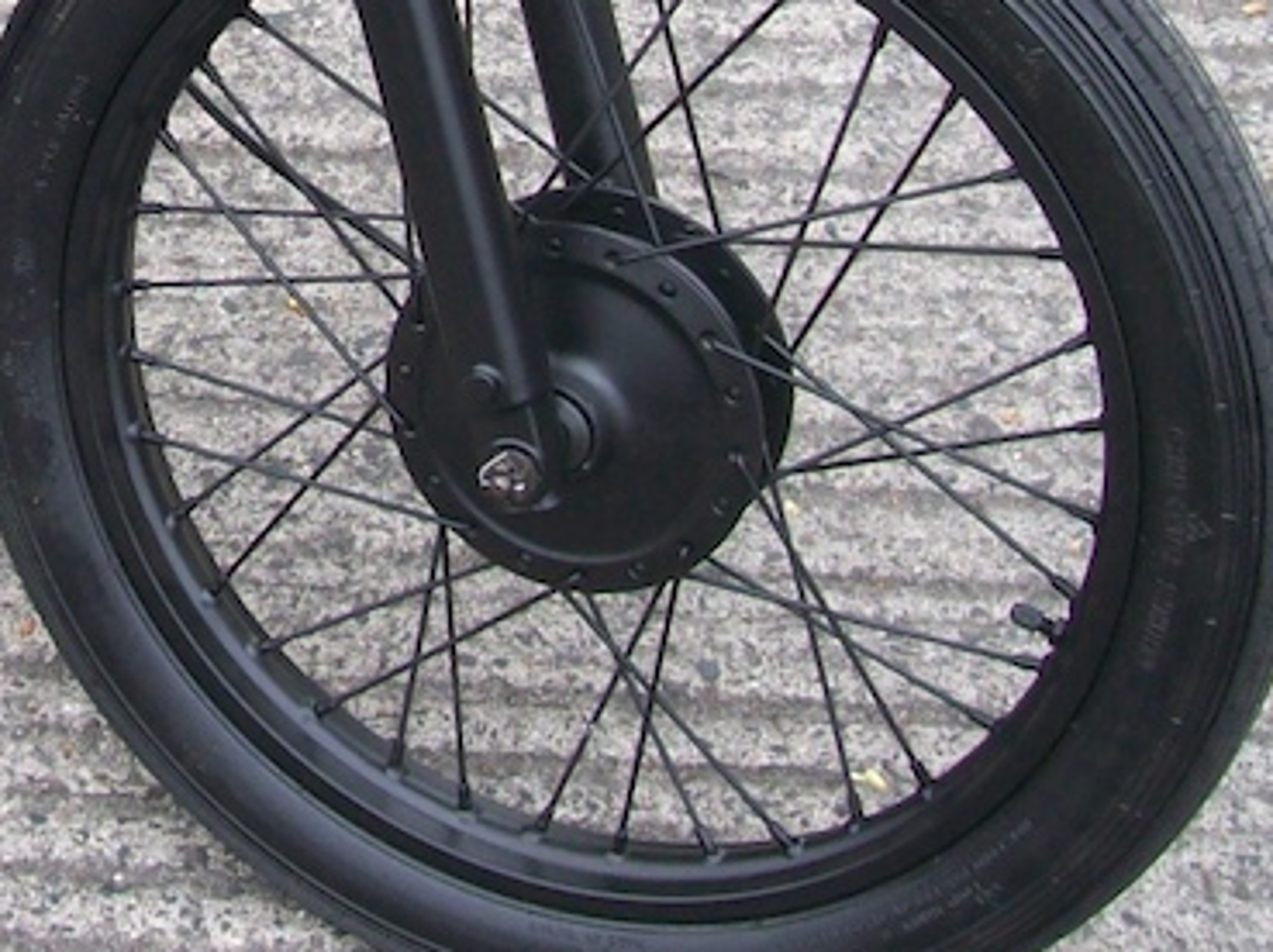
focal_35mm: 100
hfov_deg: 18.8
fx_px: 3674
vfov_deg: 14.3
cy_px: -233
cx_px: -145
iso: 80
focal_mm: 6
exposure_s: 1/122
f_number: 2.7
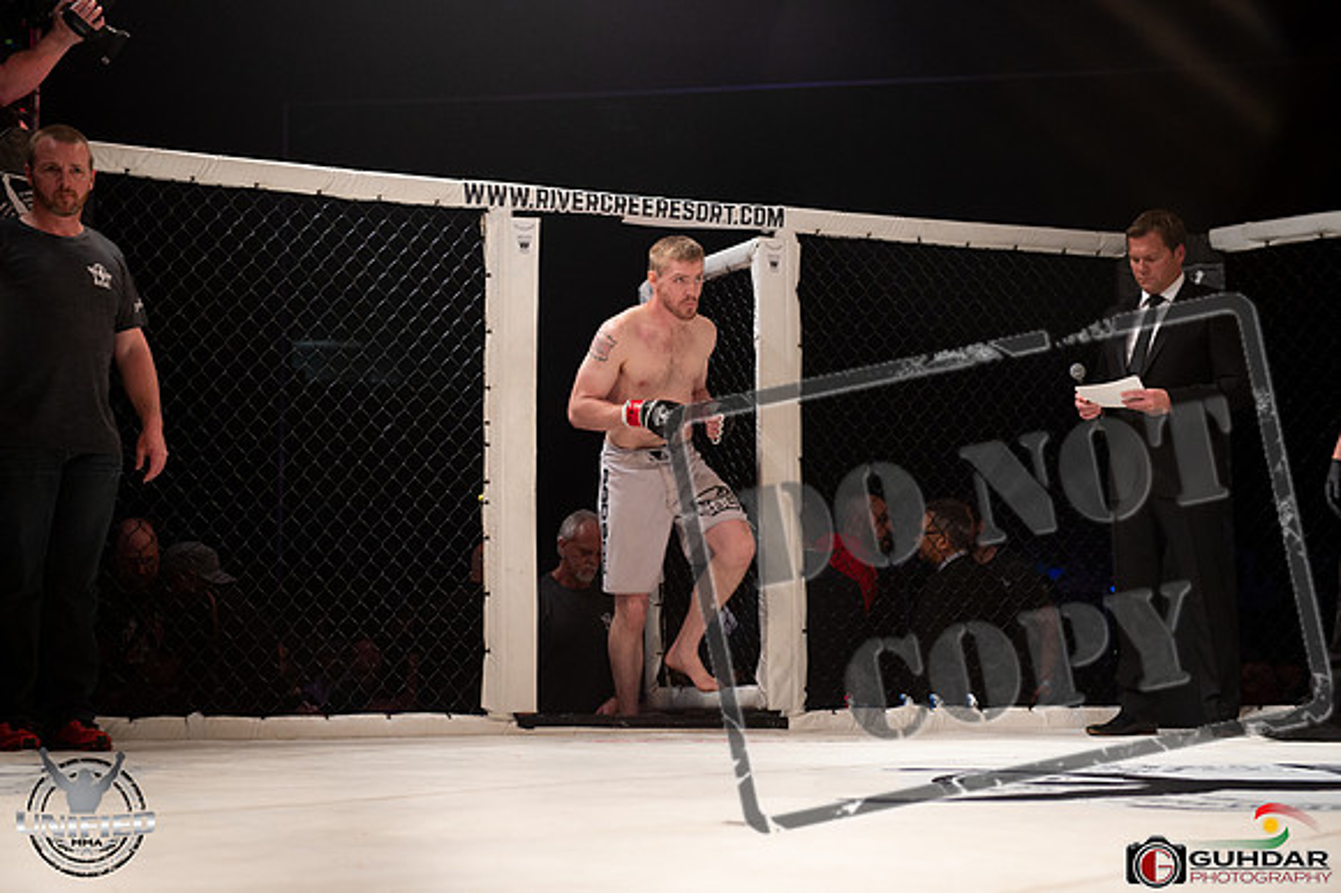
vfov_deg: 24.2
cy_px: 446
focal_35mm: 56
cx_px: 670
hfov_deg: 35.7
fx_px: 2085
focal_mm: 56
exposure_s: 1/500
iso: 1600
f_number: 4
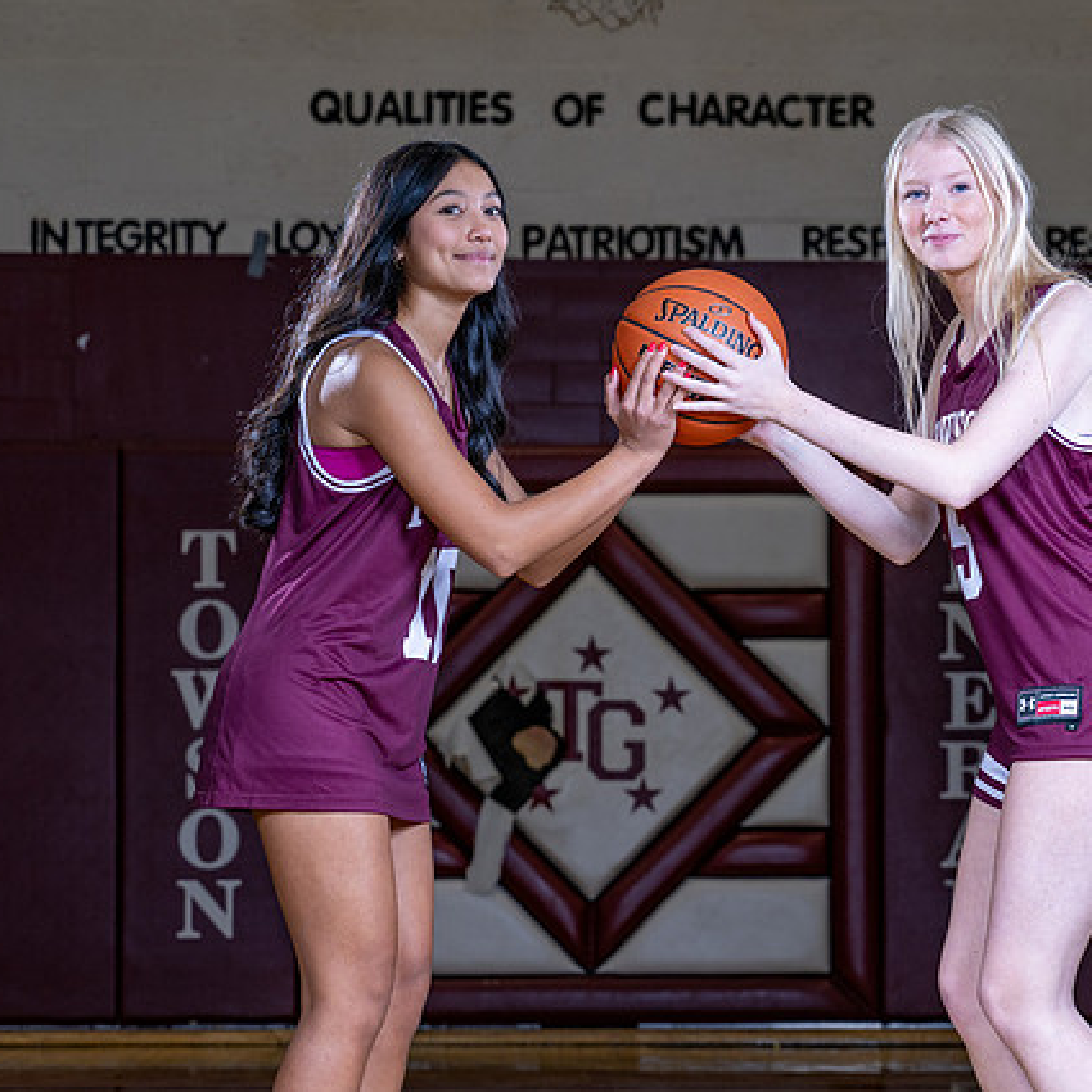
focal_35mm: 142
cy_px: 446
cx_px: 912
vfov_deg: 12.3
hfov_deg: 12.2
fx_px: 5068
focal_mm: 83
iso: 160
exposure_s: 1/200
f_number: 5
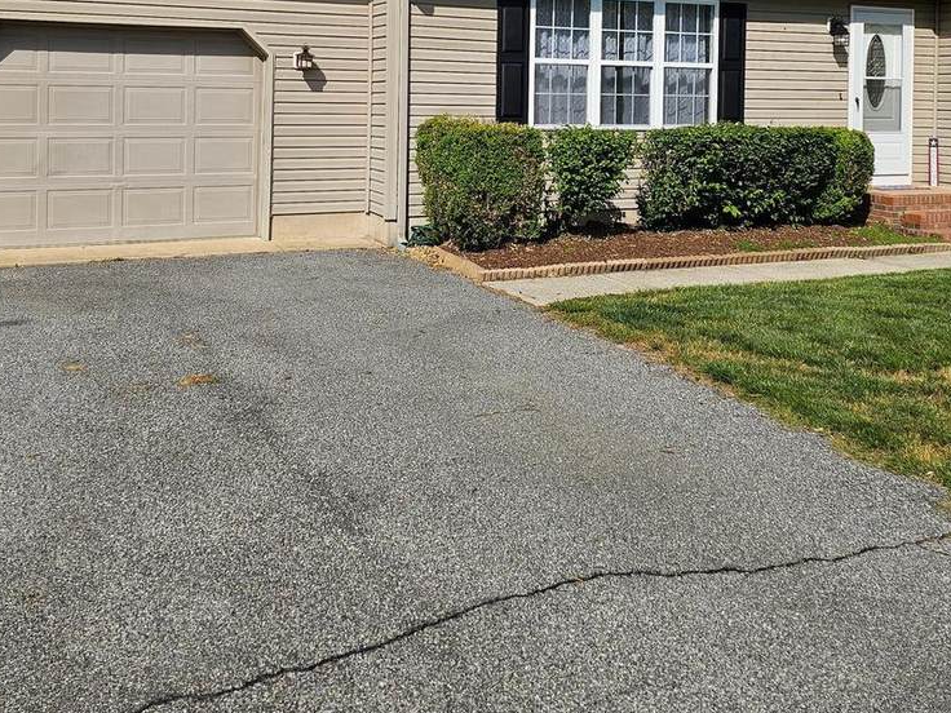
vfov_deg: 34.4
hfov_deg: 46.7
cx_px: 522
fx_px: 1099
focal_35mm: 40
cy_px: 102
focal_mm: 6.3
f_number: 1.7
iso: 10
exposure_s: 1/1453
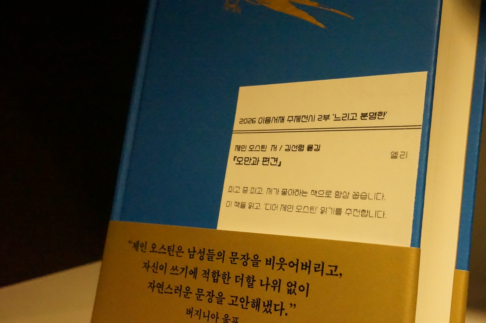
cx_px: 243
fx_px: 587
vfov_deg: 30.8
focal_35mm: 44
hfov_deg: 45.0
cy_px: 162
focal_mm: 29
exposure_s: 1/1000
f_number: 10
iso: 12800
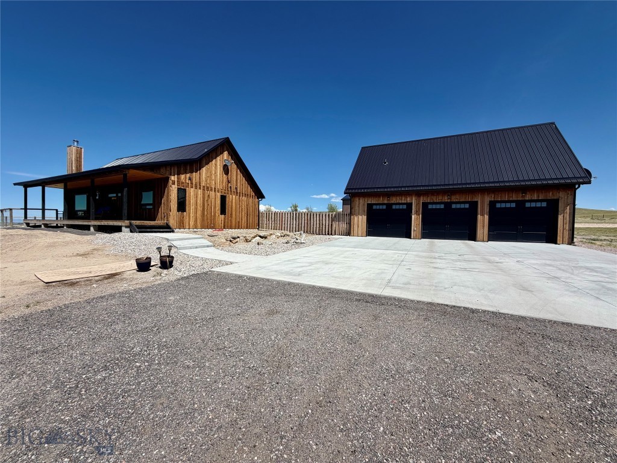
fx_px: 250
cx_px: 308
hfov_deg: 102.1
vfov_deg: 85.7
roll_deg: -1.9
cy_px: 232
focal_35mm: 14
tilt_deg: -1.3
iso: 20
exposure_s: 1/1211
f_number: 2.2
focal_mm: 2.22
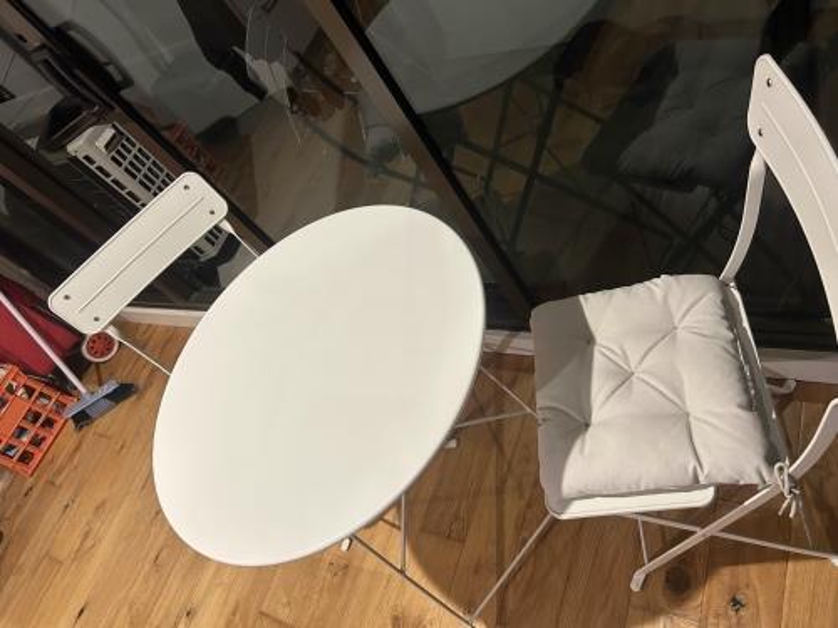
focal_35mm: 26
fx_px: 629
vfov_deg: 53.1
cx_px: 419
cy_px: 314
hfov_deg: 67.3
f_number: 1.5
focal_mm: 5.7
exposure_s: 1/50
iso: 250
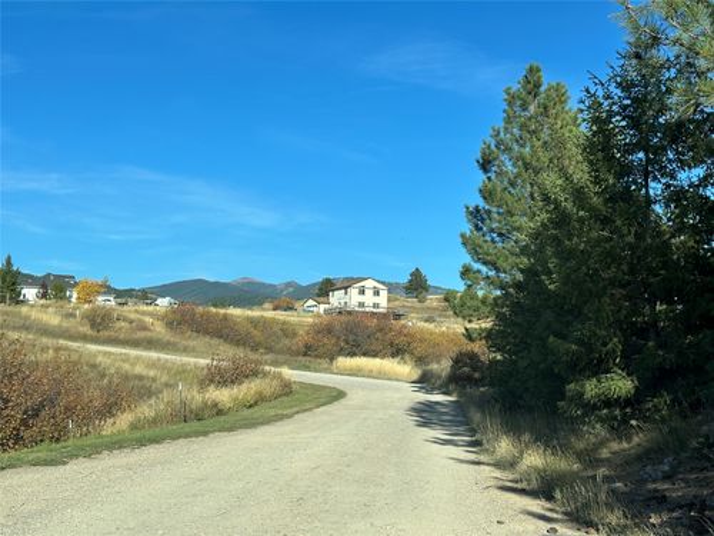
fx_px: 990
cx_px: 357
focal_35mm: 48
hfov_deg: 39.7
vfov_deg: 30.3
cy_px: 268
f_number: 1.78
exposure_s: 1/3367
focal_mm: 6.86
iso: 64
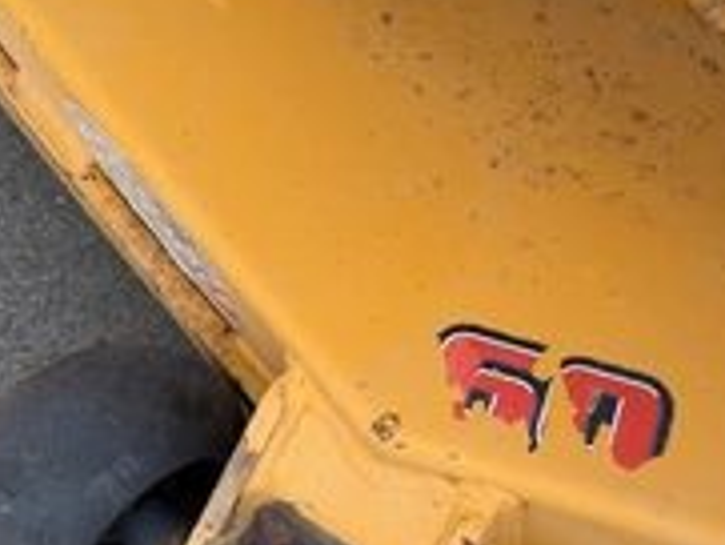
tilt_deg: -61.9
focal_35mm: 53
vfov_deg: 27.4
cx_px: 561
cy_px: 353
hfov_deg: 35.2
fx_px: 1111
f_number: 1.78
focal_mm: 6.76
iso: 100
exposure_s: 1/2703
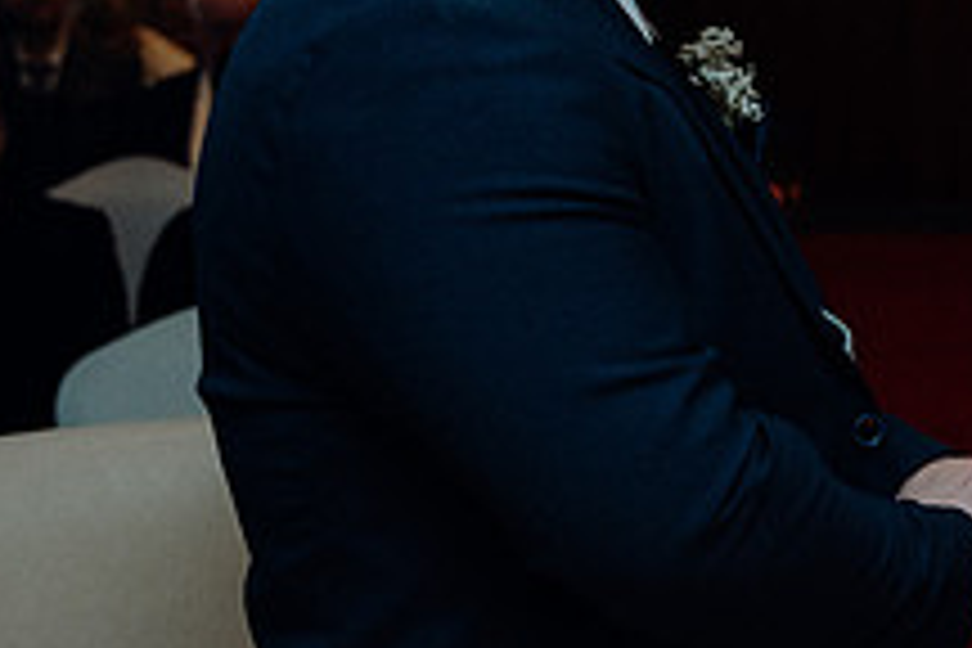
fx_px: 2754
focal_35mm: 102
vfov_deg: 13.4
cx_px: 1112
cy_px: 277
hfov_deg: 19.1
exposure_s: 1/160
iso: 2500
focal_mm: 38
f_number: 3.5
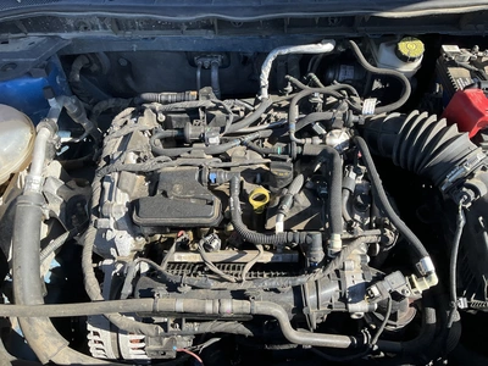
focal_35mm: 29
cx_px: 244
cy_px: 183
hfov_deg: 61.7
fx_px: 409
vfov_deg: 48.2
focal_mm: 3
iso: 25
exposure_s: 1/422
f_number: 1.8
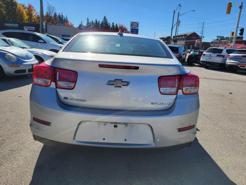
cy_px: 92
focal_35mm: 26
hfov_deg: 67.3
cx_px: 123
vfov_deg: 53.1
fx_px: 185
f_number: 1.8
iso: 40
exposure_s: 1/2686
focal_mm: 5.4
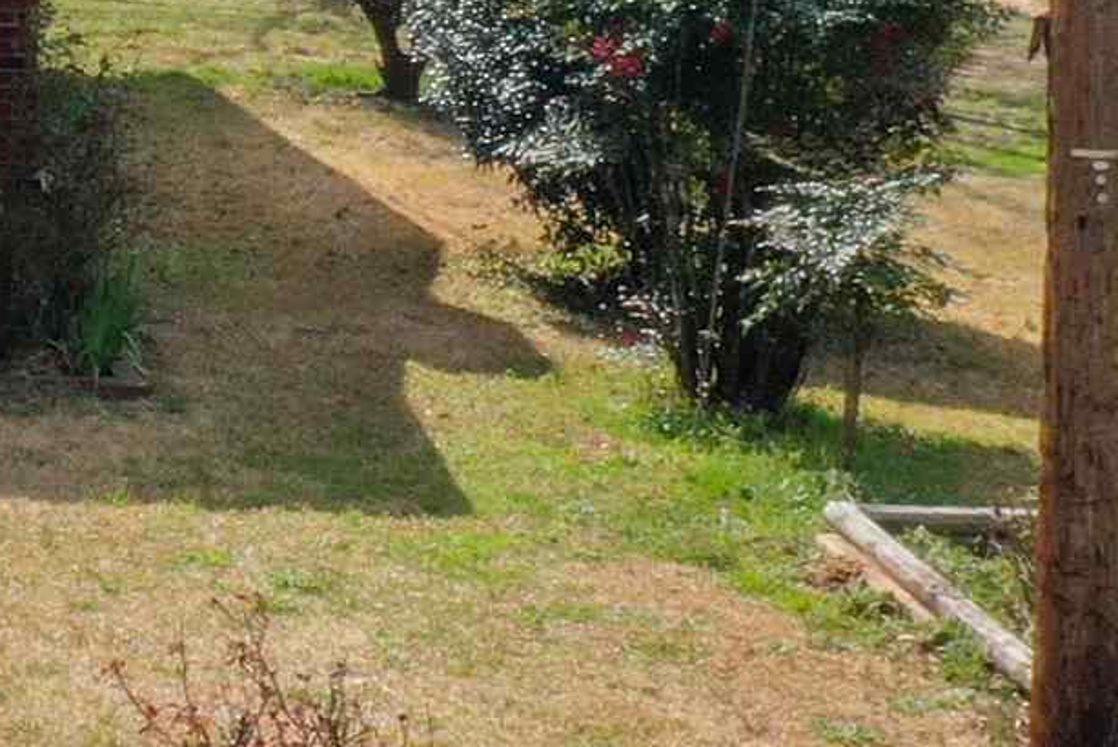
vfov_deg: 9.8
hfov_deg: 11.8
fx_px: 4350
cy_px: 135
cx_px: -1591
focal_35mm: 140
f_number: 11
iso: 100
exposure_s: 1/120
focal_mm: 10.26
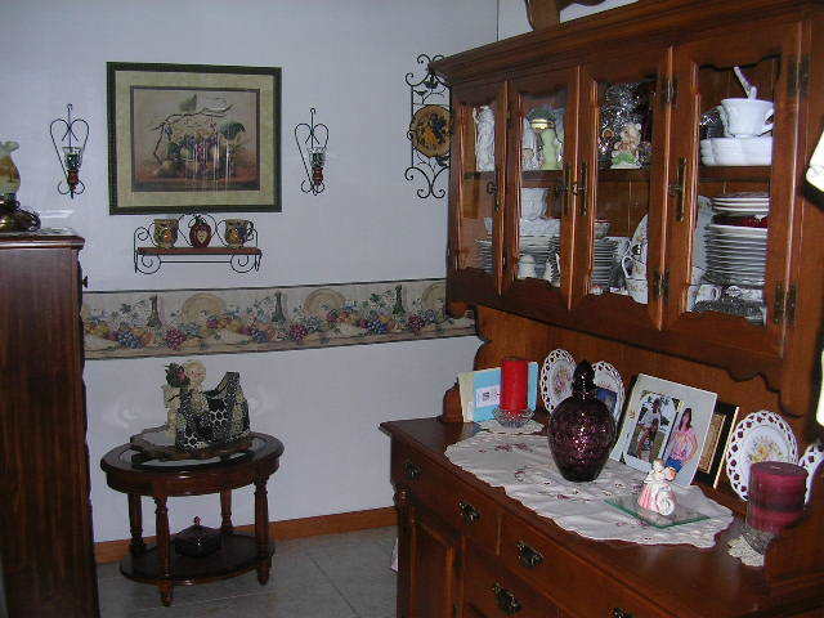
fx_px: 905
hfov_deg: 49.0
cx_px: 412
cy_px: 309
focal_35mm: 38
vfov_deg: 37.7
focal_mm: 5.8
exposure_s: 1/60.1
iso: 64
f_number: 2.8
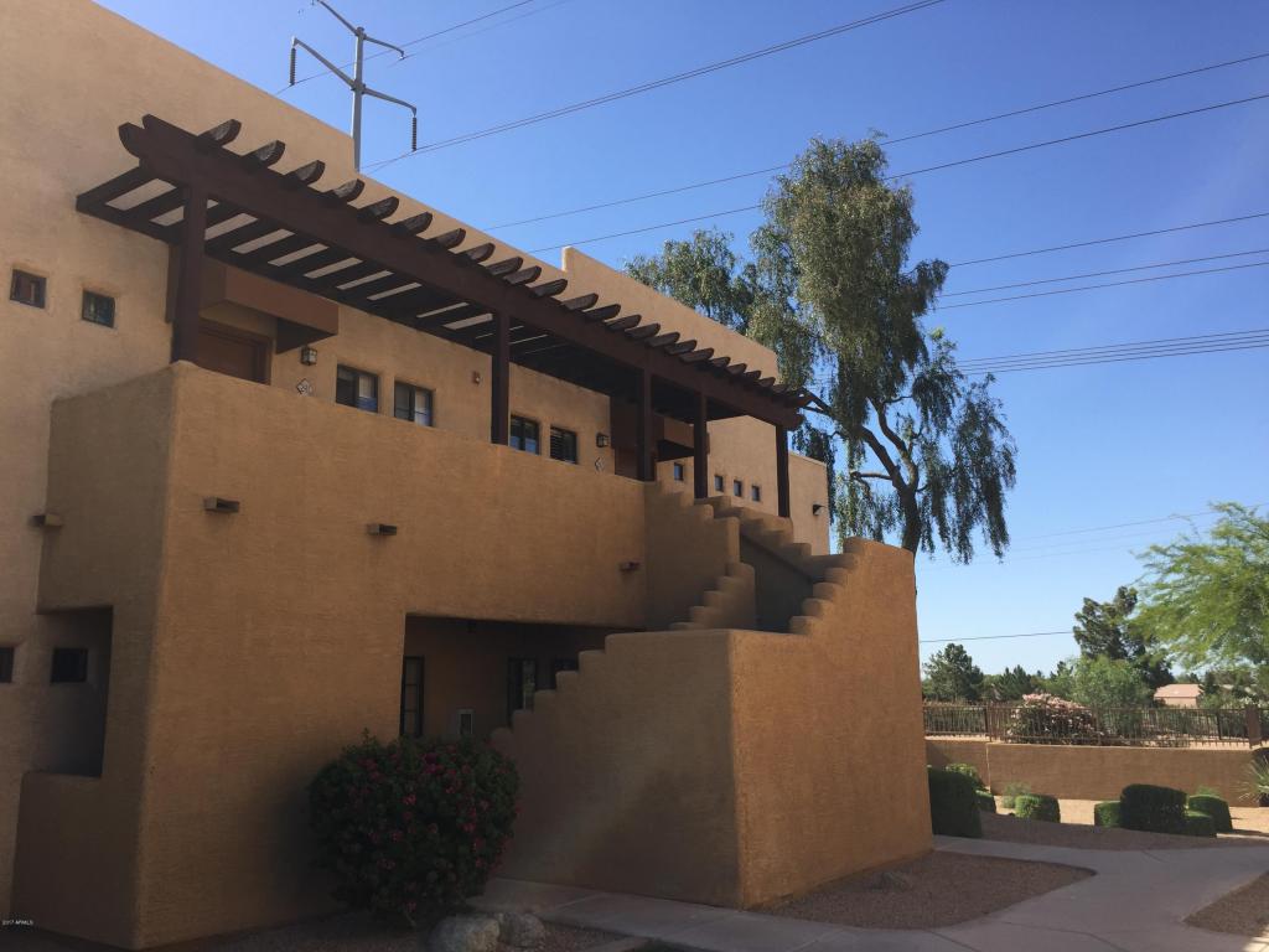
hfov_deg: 61.7
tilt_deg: +11.8
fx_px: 1063
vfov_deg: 48.2
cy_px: 476
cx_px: 634
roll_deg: -1.1
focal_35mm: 29
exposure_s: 1/1276
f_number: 2.2
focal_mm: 4.15
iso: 32
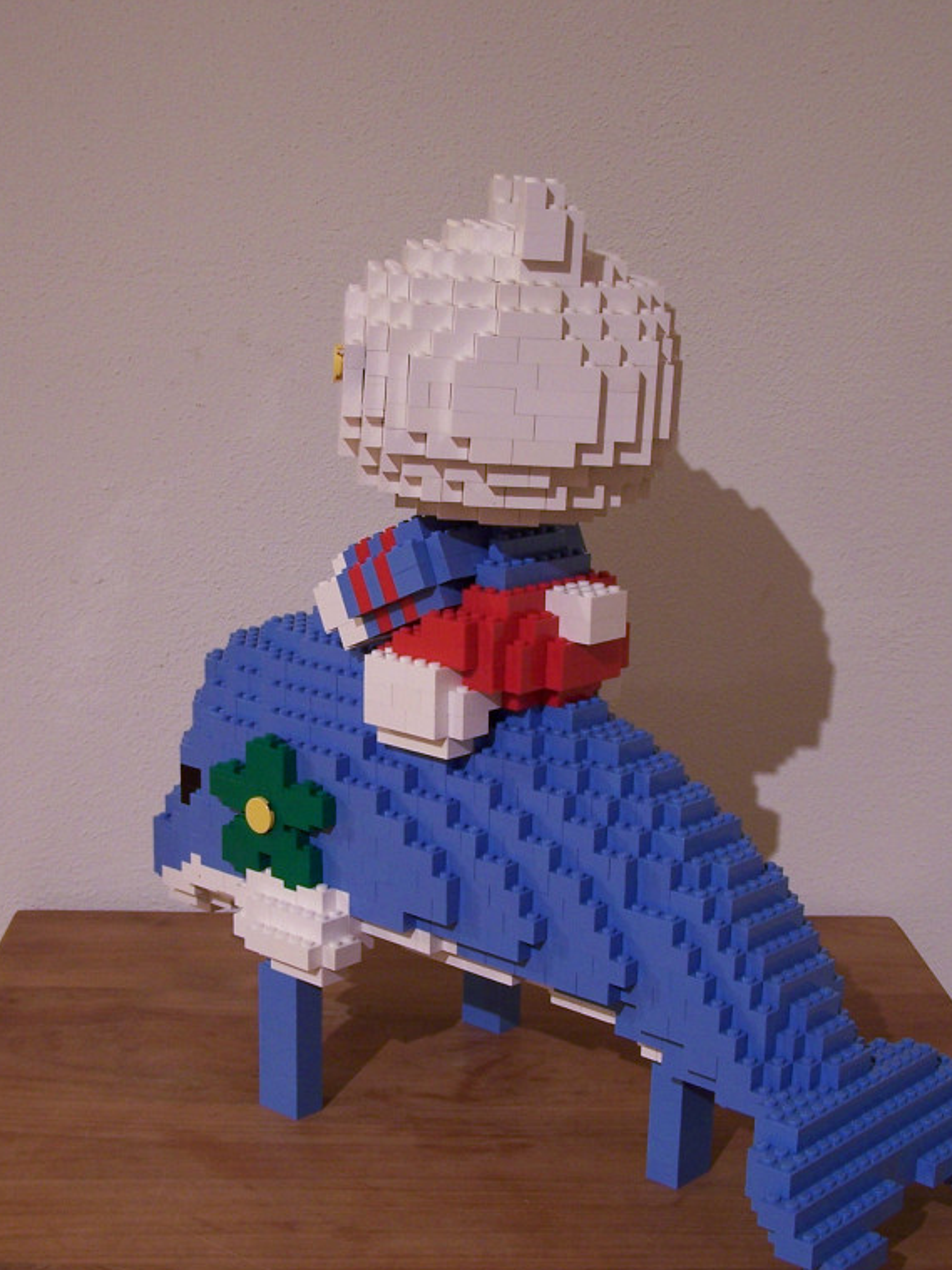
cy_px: 638
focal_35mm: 54
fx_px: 1981
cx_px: 460
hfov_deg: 27.0
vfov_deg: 35.5
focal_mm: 6.7
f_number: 2.8
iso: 80
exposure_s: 1/2
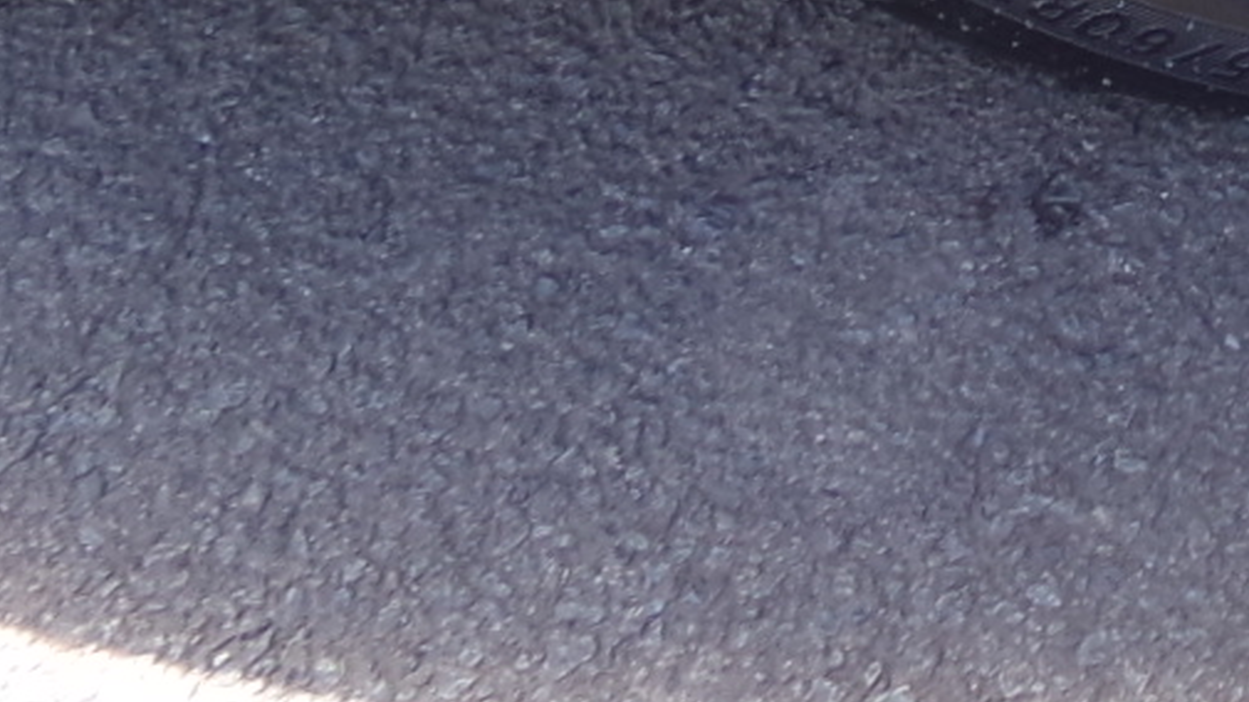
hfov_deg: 18.3
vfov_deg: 10.6
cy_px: -640
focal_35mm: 106
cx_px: 1766
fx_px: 3510
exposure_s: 1/75
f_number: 3.7
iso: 100
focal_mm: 4.3
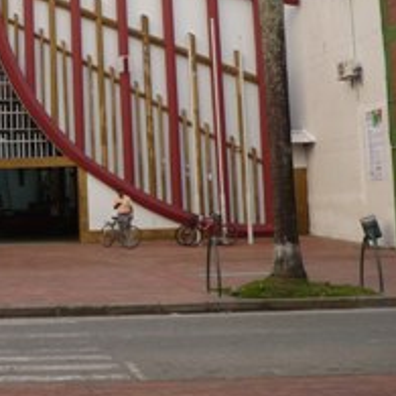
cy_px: 67
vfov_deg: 23.9
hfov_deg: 23.1
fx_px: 919
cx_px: -18
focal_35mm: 71
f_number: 2.8
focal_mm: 5.8
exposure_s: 1/50
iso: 100
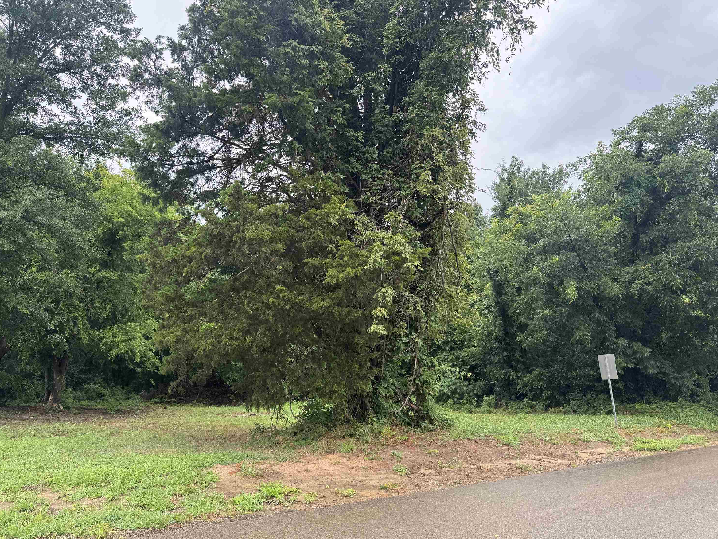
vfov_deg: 54.9
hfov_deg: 69.4
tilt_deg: +7.9
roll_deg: -1.4
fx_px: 519
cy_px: 270
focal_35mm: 25
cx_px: 357
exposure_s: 1/678
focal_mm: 6.76
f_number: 1.78
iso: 80
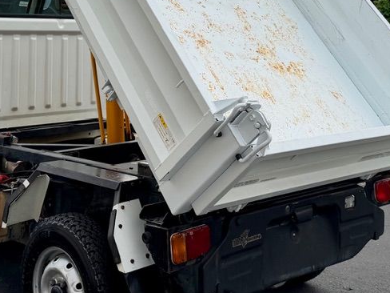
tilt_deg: +0.6
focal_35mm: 63
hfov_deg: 30.7
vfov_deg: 22.4
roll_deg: +2.0
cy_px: 2
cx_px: 170
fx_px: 710
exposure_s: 1/3953
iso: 80
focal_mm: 6.76
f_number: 1.78
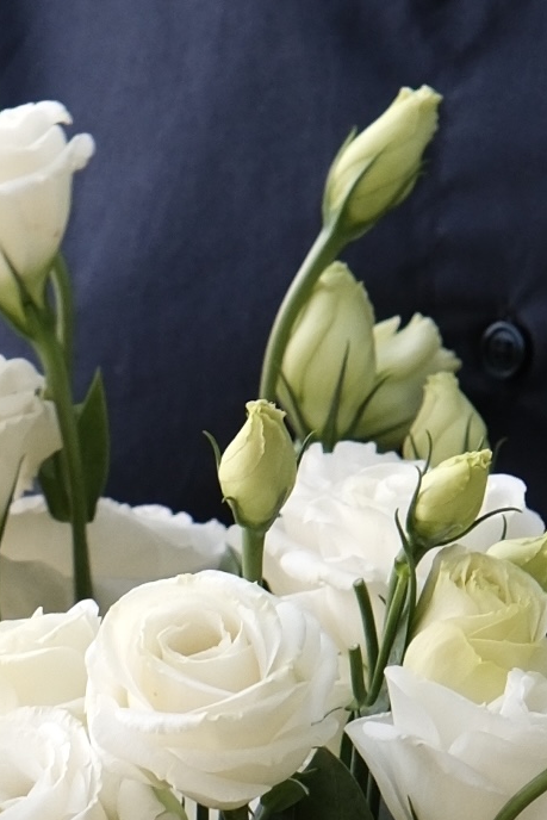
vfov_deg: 6.1
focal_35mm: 329
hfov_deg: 4.2
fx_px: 7494
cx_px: 142
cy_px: 1573
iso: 400
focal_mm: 39.8
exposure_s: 1/125
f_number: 4
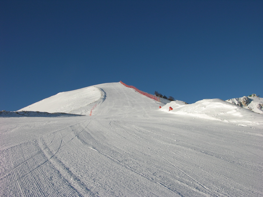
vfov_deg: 40.7
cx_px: 132
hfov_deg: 52.6
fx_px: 266
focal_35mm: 35
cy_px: 98
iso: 50
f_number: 8
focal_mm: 8.9
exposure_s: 1/280
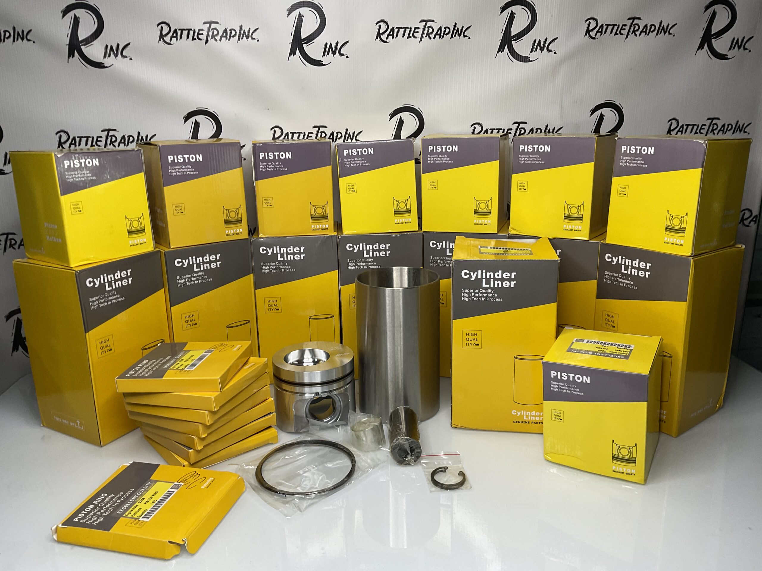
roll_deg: +1.4
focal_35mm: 29
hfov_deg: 61.7
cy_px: 286
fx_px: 638
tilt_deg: -16.5
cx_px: 381
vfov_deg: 48.2
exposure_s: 1/122
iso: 64
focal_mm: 3
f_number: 1.8
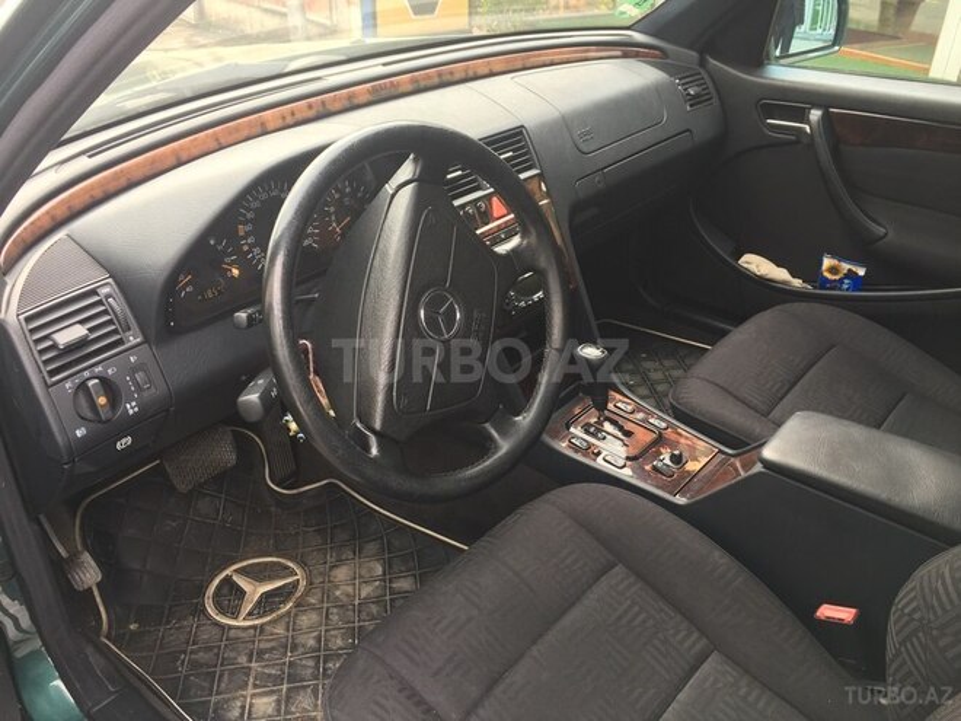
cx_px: 480
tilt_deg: -30.3
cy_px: 360
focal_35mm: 29
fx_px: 805
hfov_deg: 61.7
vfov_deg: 48.2
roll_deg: -2.3
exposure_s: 1/50
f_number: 2.2
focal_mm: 4.15
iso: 25
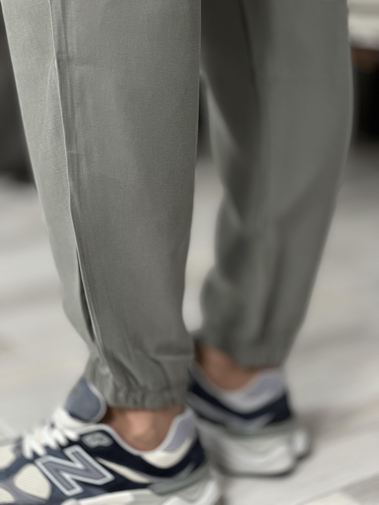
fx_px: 1124
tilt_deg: -18.4
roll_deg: -0.6
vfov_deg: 25.3
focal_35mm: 77
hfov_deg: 19.1
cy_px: 252
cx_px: 190
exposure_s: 1/33
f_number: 2.8
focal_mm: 9
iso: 125
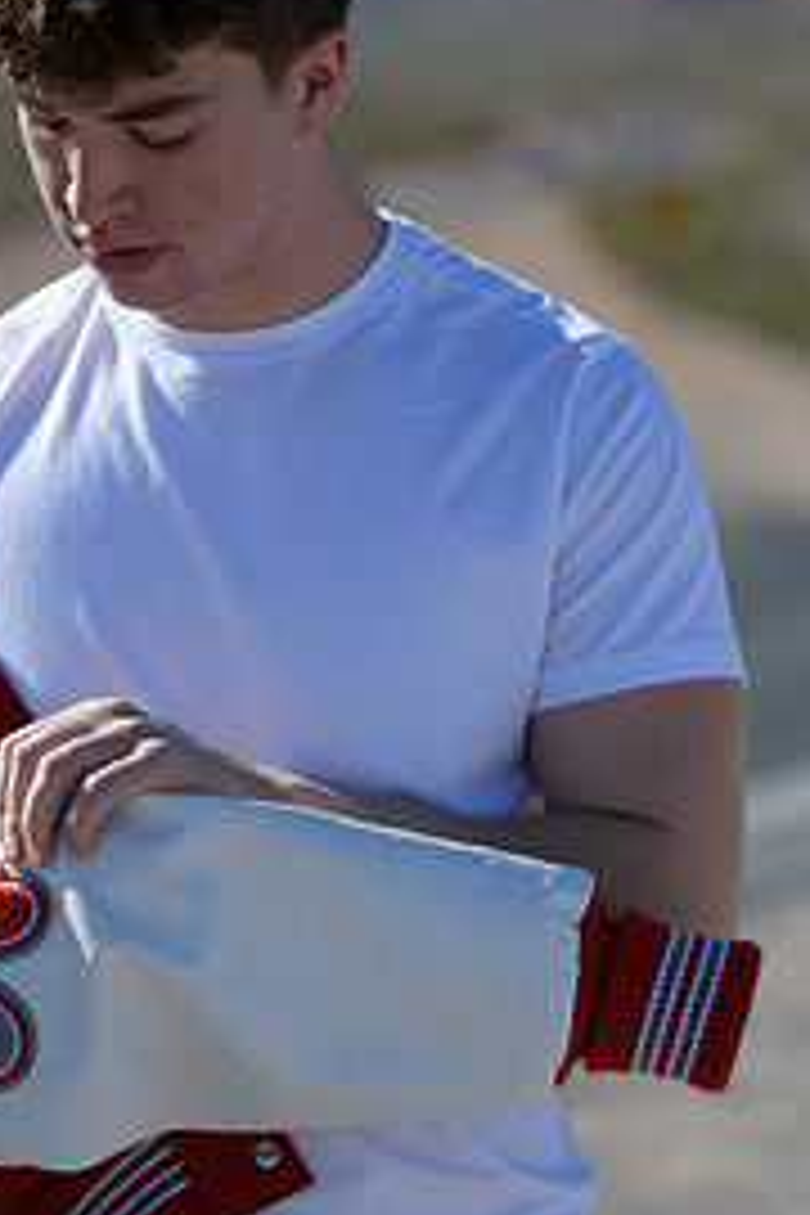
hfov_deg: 10.5
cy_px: 585
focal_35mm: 130
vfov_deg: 15.8
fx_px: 4387
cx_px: 140
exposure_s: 1/5000
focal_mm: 78
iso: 200
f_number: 2.8
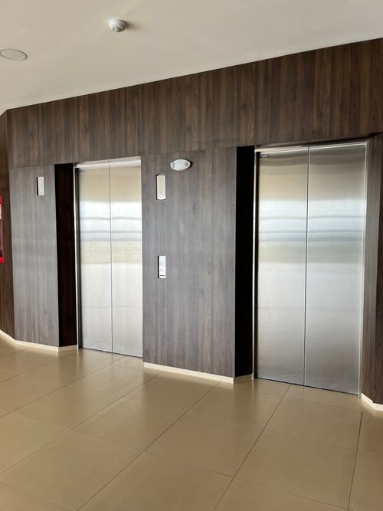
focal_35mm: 26
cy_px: 256
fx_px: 384
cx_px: 192
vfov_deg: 67.3
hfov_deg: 53.0
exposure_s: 1/121
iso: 50
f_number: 1.6
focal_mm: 5.1
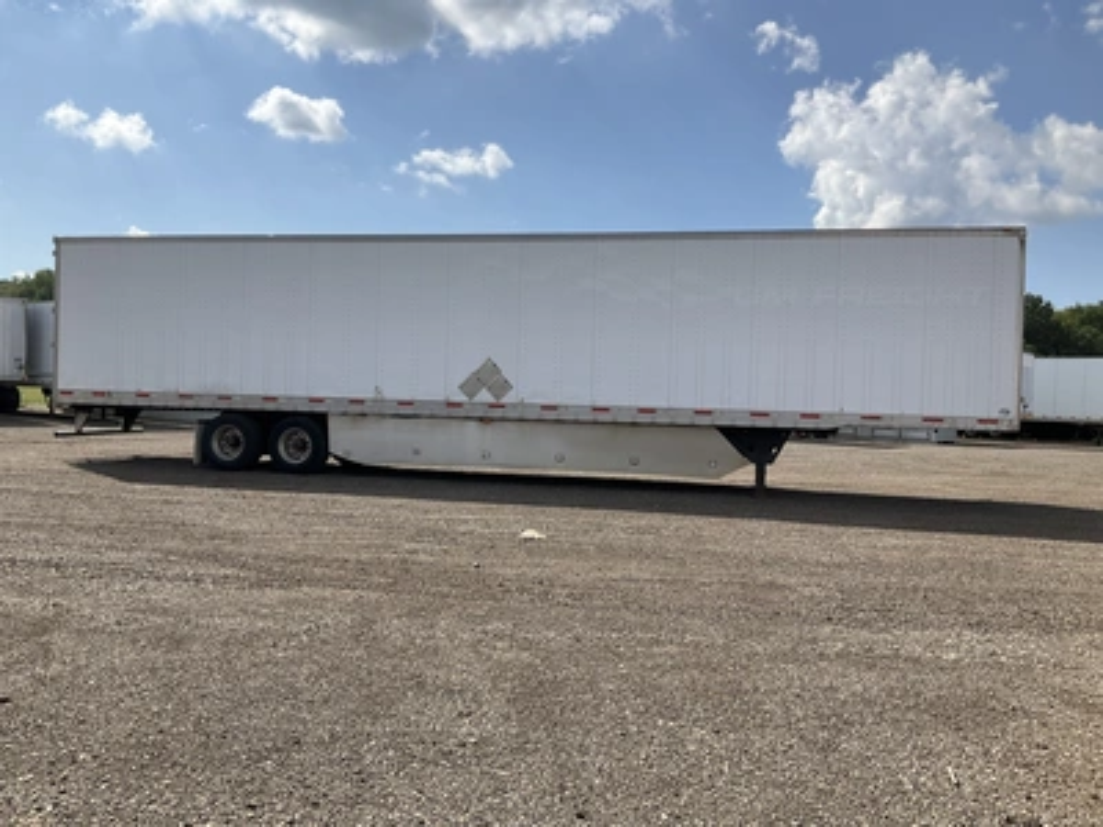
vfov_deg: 48.2
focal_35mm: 29
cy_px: 414
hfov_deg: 61.7
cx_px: 552
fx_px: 924
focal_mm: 3
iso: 25
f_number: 1.8
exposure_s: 1/2538
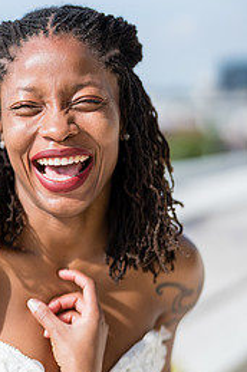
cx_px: 33
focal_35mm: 87
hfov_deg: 15.5
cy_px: 234
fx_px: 898
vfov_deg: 23.3
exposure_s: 1/6400
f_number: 1.2
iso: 100
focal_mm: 50
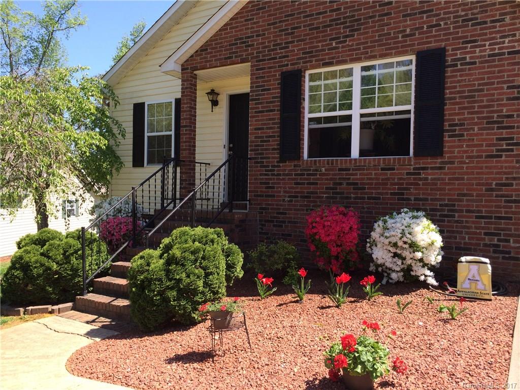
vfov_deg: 46.8
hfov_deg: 60.0
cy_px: 195
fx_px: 451
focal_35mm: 30
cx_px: 260
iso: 32
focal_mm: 4.12
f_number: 2.2
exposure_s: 1/805
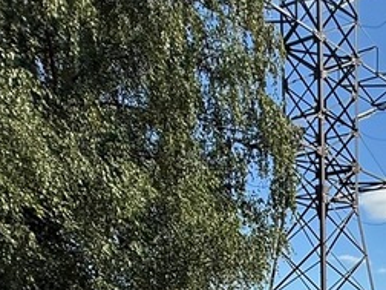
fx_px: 636
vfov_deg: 19.1
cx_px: 469
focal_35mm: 57
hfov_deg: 29.0
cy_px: 531
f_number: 2.2
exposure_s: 1/830
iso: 50
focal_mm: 2.22
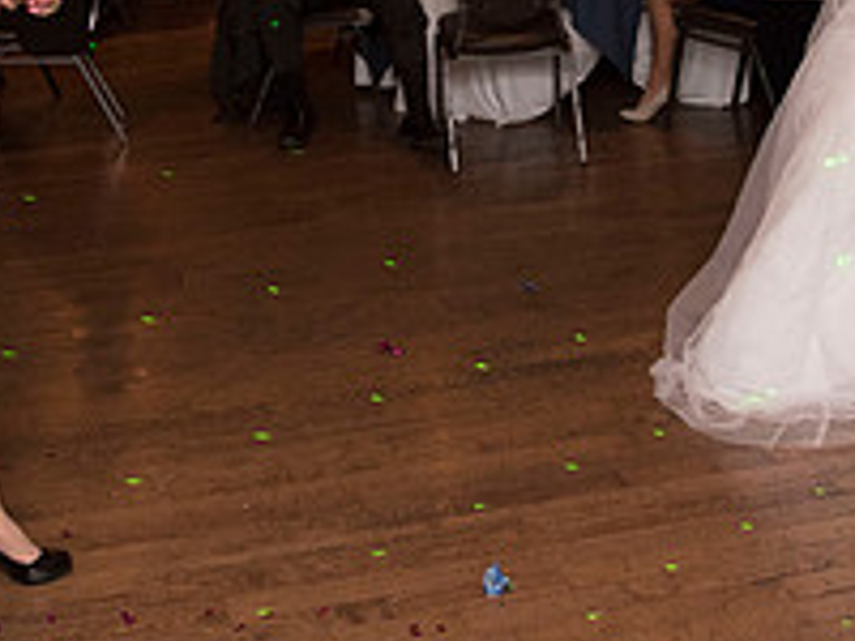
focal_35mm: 67
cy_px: 66
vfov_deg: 21.5
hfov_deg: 29.0
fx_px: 1655
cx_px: 389
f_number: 4
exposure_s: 1/200
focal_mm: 24
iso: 2000
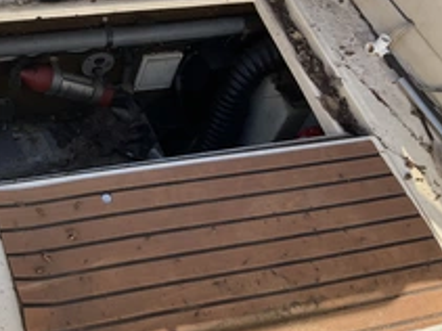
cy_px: 136
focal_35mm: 55
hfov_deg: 33.6
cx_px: 67
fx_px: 702
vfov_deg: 26.5
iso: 25
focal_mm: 3
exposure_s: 1/855
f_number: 1.8
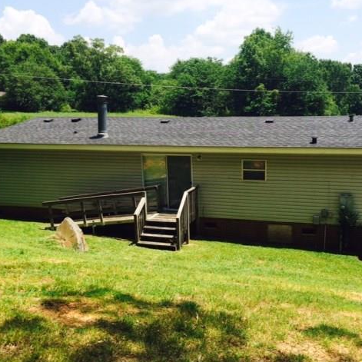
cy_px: 181
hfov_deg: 45.8
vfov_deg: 46.0
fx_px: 426
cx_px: 214
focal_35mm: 36
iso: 32
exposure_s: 1/1709
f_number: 2.2
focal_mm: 4.12
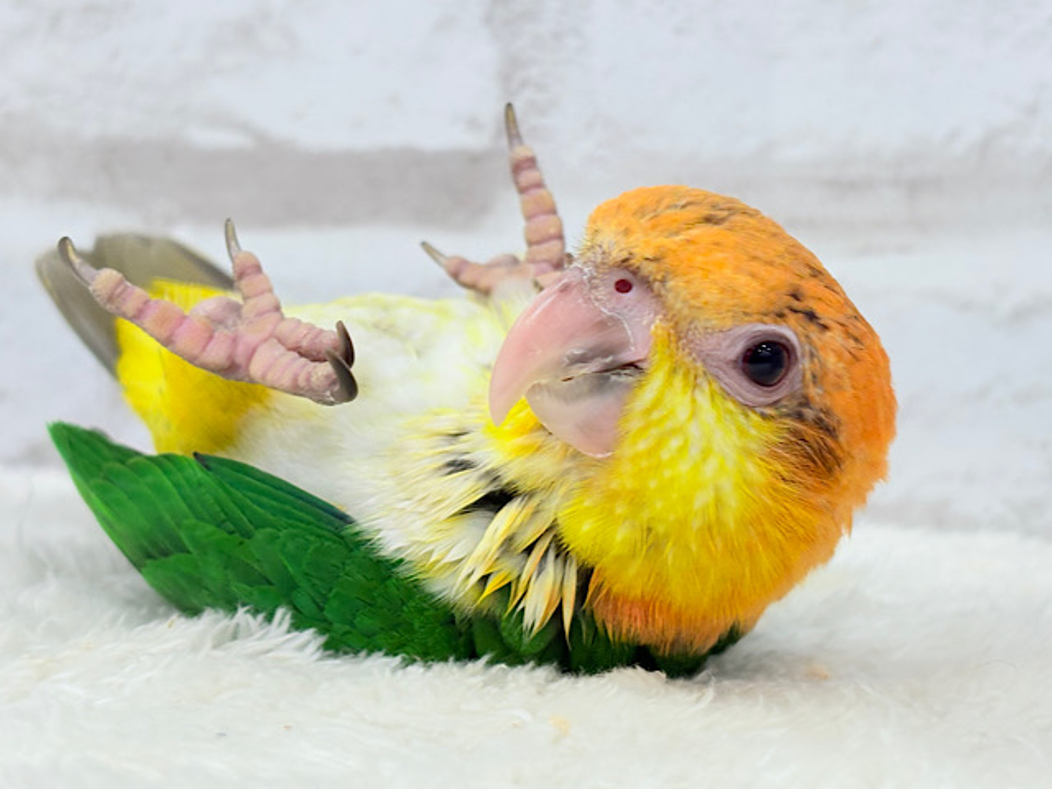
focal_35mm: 52
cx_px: 526
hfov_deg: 36.8
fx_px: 1580
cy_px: 394
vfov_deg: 28.0
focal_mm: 5.96
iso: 64
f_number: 1.6
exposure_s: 1/100
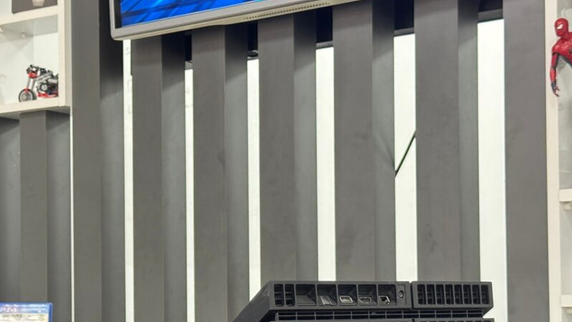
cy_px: 259
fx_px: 1198
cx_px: 177
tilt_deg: +2.0
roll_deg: -0.6
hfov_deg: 26.6
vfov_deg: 15.2
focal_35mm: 79
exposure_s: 1/40
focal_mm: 6.76
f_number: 1.78
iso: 500
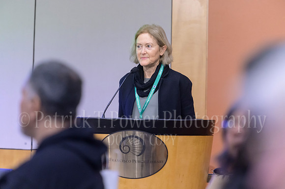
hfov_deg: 9.0
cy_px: 94
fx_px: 1820
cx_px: 142
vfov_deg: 6.0
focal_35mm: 230
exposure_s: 1/400
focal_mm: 230
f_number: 4
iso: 5000
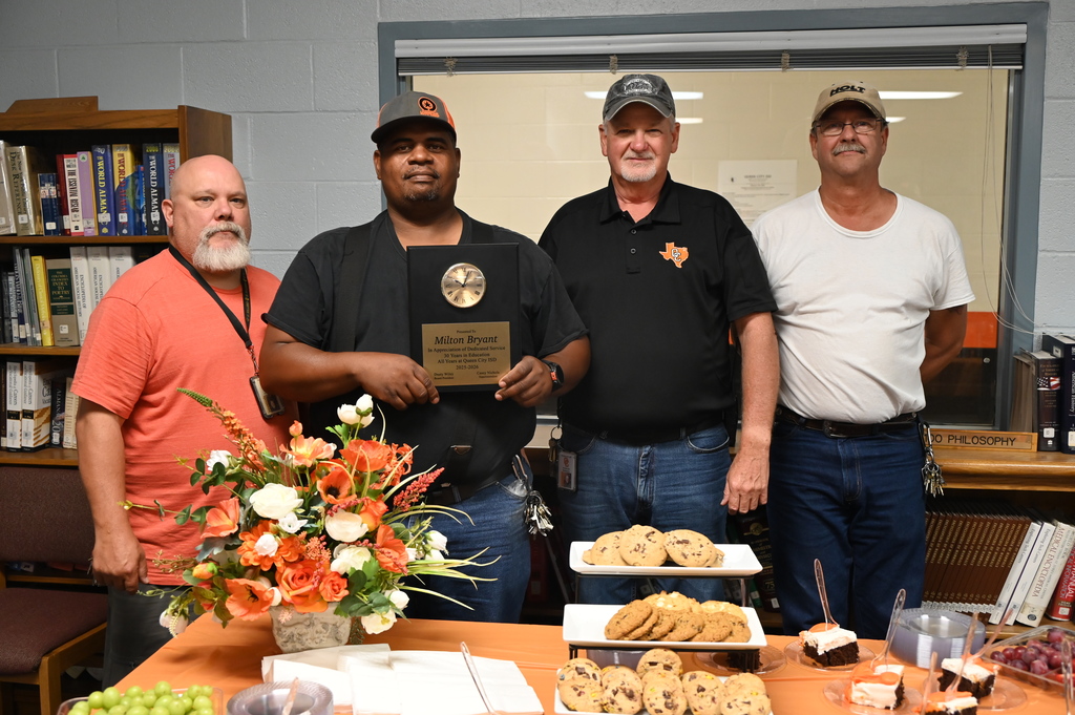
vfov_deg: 35.0
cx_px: 538
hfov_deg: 50.7
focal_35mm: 38
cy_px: 358
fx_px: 1134
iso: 2800
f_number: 5
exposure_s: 1/125
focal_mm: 38
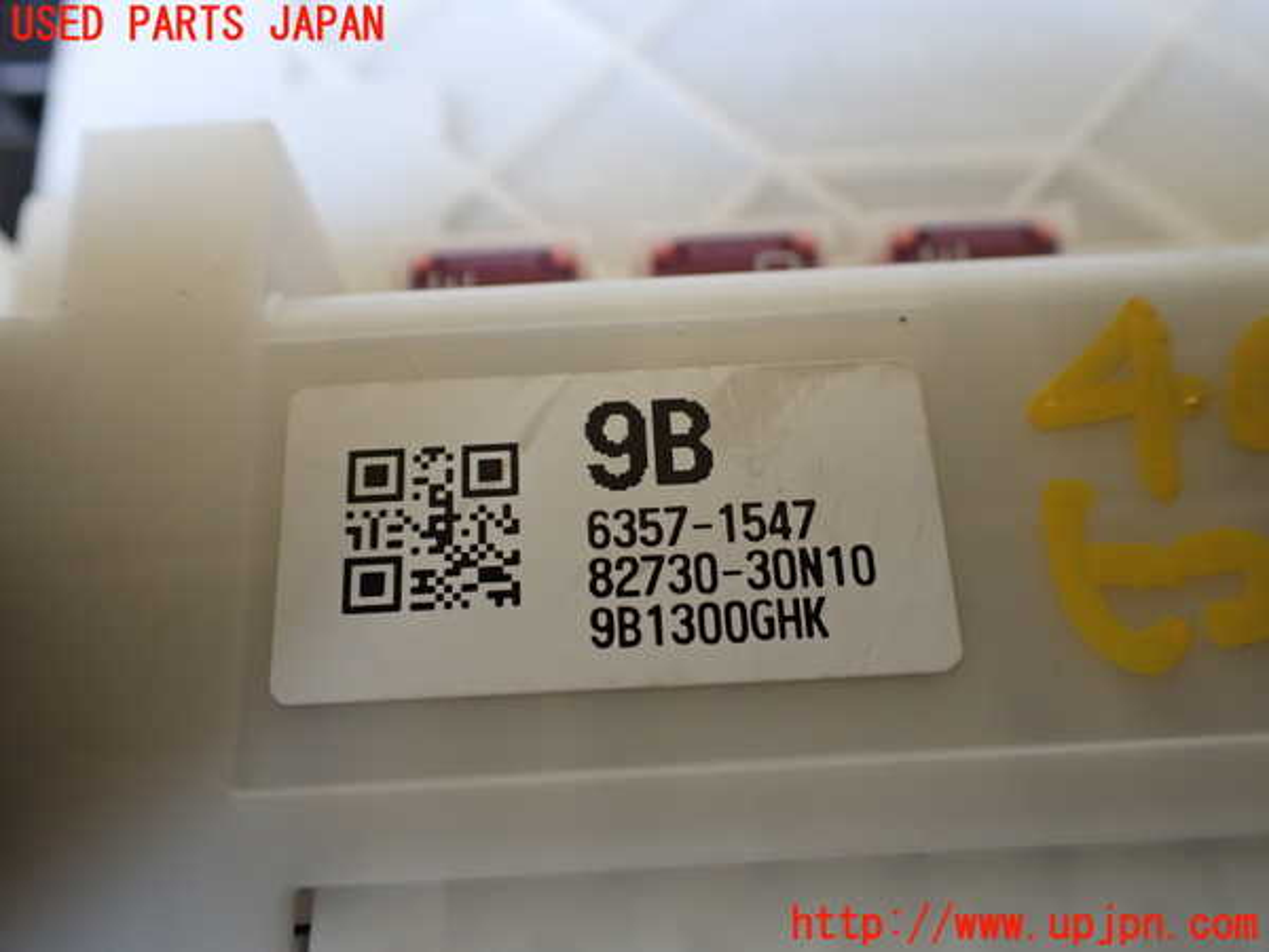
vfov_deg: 46.8
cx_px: 634
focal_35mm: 30
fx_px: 1100
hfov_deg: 60.0
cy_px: 476
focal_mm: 5.4
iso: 250
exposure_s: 1/125
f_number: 2.3
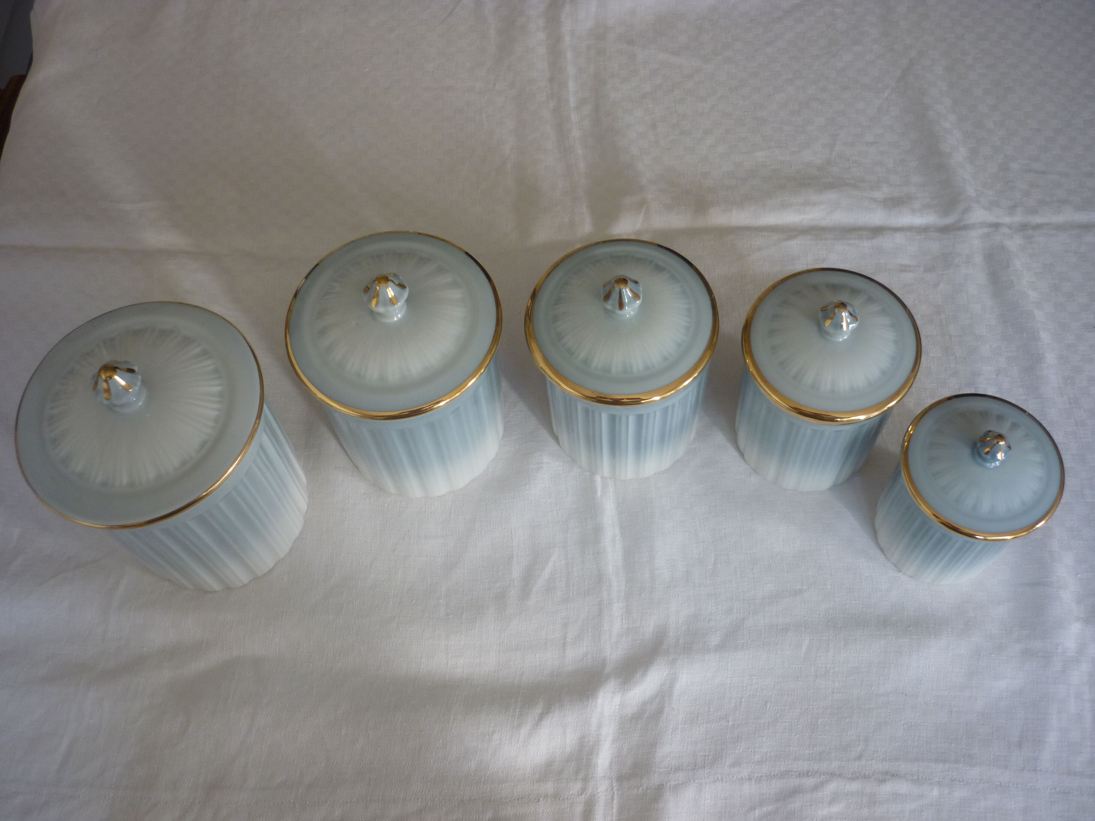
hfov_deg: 55.4
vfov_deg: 42.9
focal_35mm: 33
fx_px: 1044
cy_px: 410
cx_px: 548
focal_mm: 5.5
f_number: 2.8
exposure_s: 1/30
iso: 125
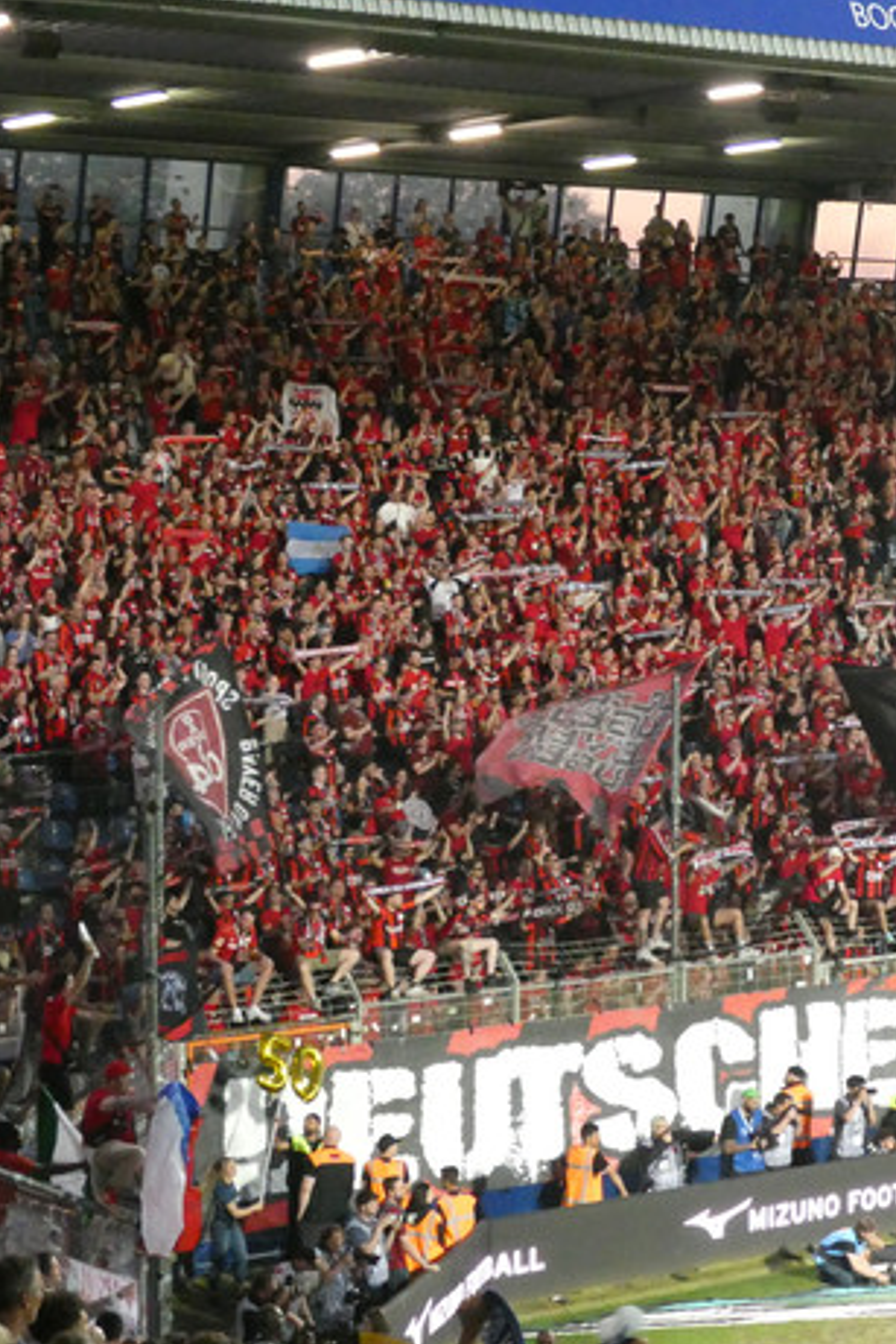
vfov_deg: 21.7
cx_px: 928
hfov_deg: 14.3
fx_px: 3506
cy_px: 666
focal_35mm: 94
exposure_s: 1/80
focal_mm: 11.7
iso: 1250
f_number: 4.4
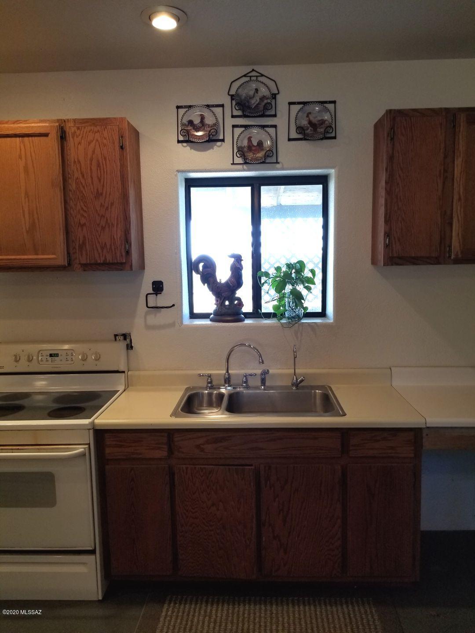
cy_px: 316
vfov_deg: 67.3
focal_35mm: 26
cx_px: 238
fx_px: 476
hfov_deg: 53.1
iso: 80
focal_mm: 4.25
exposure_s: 1/60
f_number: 1.7
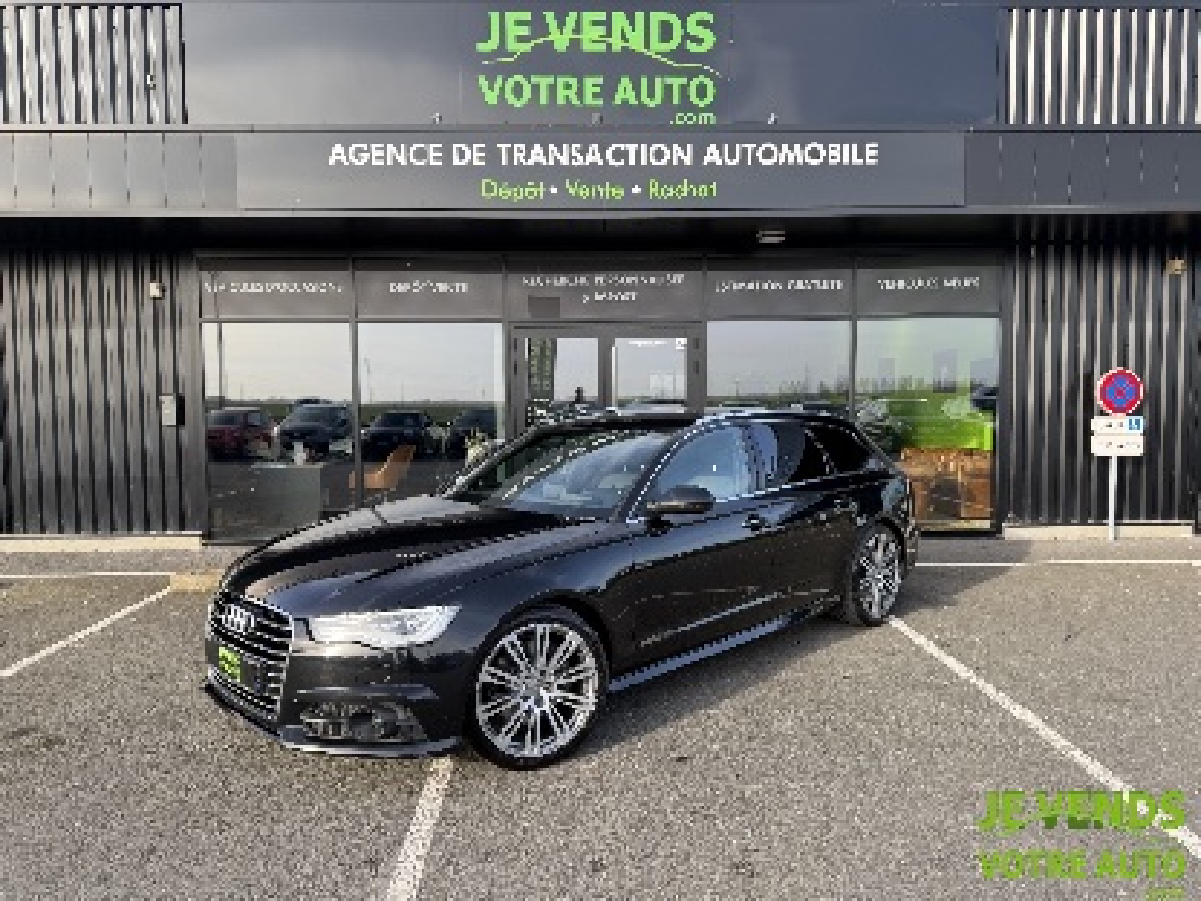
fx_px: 833
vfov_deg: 56.8
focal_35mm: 24
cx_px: 600
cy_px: 450
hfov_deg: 71.6
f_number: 1.78
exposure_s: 1/772
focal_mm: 6.76
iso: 80
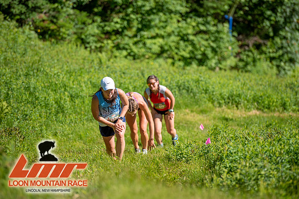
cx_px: 150
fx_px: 1661
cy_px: 100
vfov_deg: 6.9
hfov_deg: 10.3
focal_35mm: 200
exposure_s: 1/800
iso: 100
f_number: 3.5
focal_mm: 200
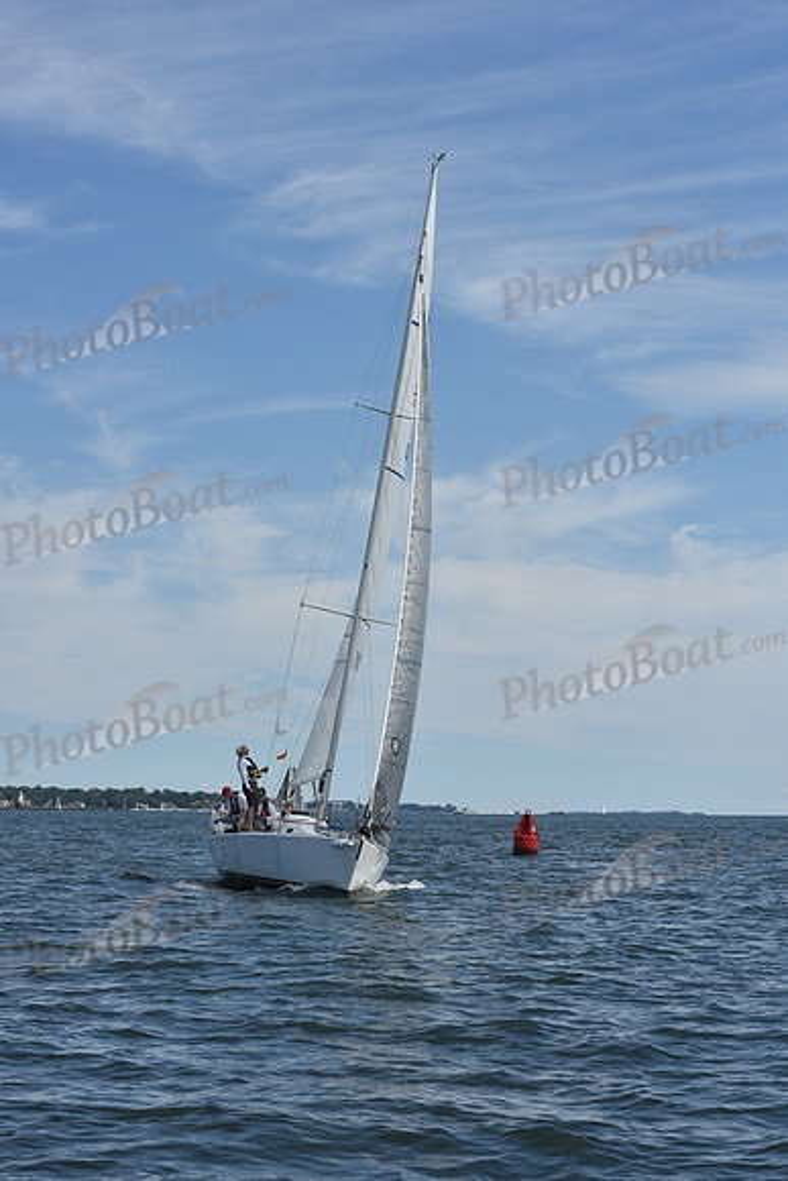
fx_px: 2297
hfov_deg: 19.5
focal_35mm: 70
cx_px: 394
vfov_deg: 28.8
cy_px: 590
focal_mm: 70
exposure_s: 1/1000
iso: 320
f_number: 11
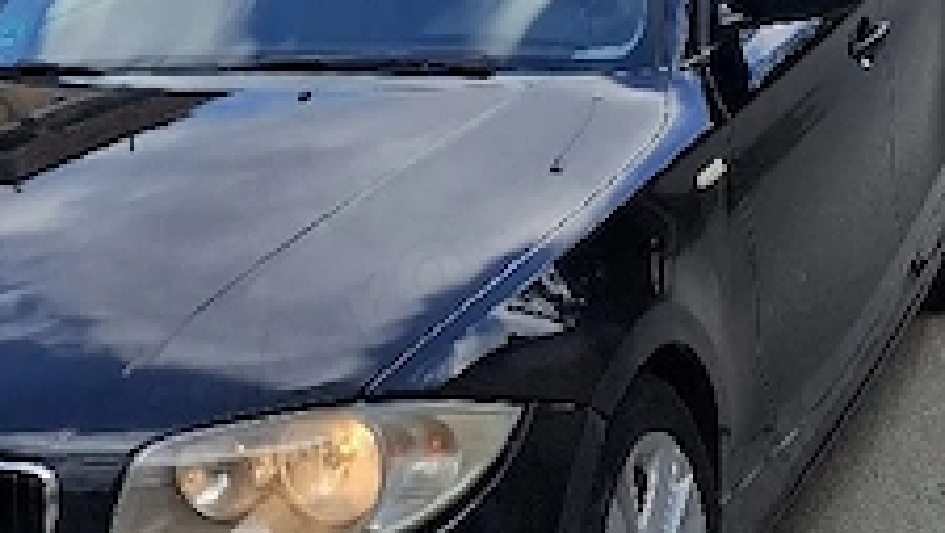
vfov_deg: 13.2
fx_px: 2232
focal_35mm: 89
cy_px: -118
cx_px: 361
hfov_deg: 23.9
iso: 50
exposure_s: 1/1250
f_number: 1.8
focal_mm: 5.54
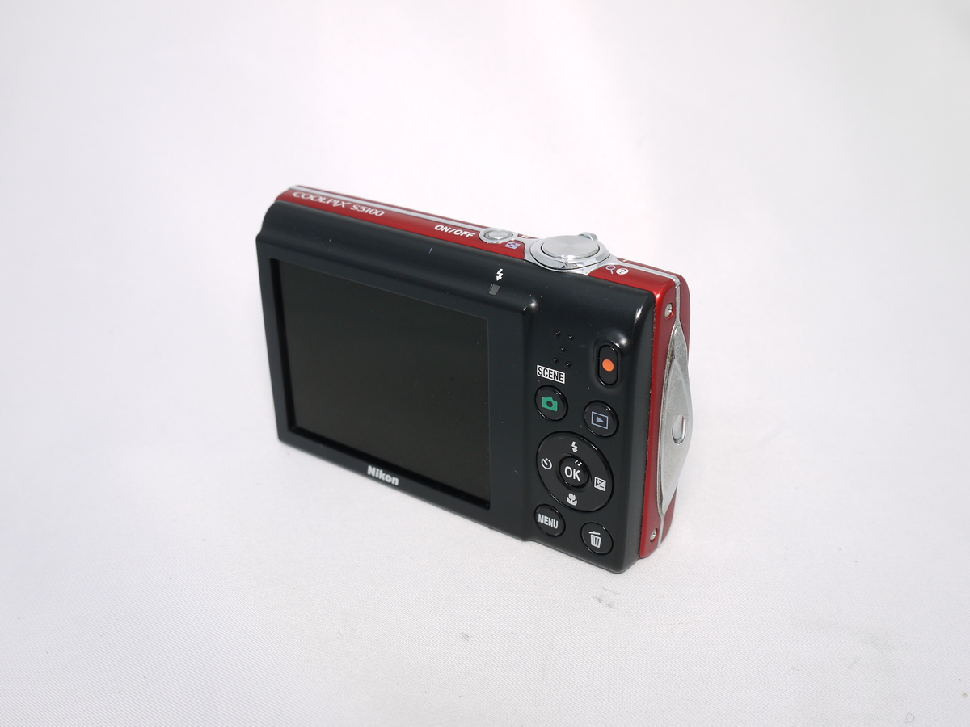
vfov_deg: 36.0
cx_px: 485
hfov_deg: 46.8
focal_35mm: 40
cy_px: 364
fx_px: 1121
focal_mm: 20
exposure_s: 1/8
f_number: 8
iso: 100
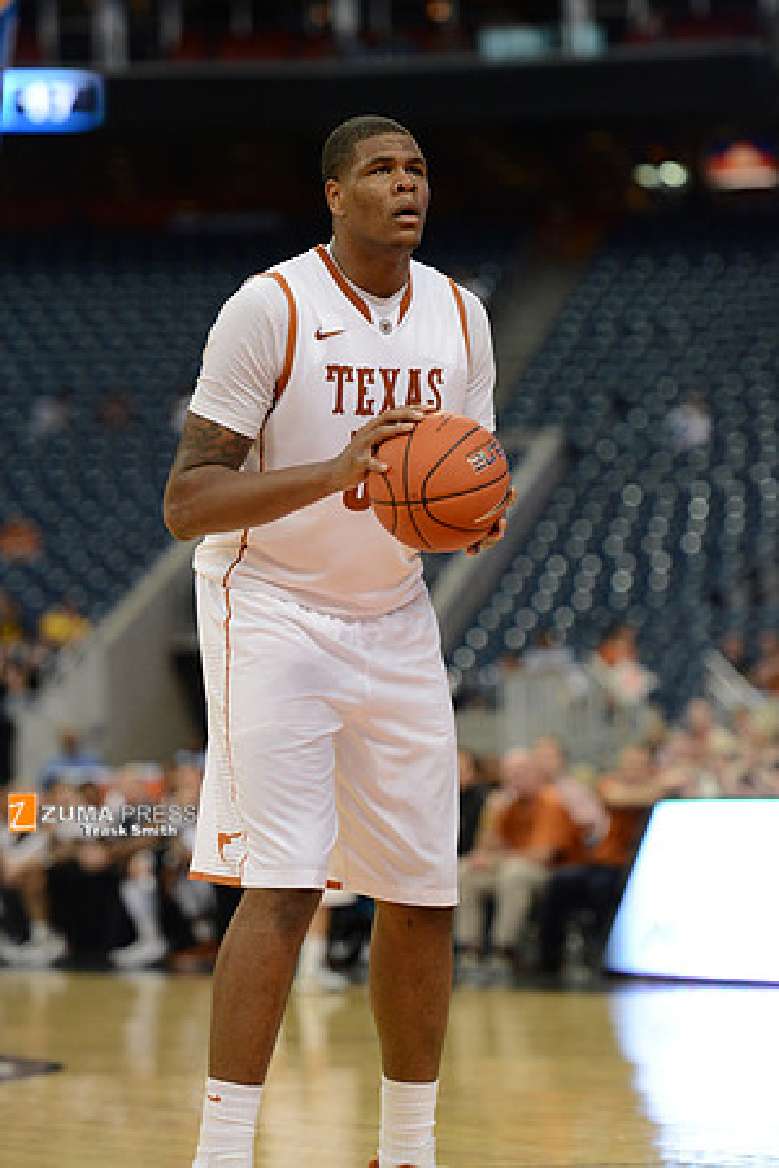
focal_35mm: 135
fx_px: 4382
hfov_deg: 10.2
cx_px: 390
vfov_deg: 15.2
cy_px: 584
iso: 3200
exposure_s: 1/1600
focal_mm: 135
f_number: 2.8
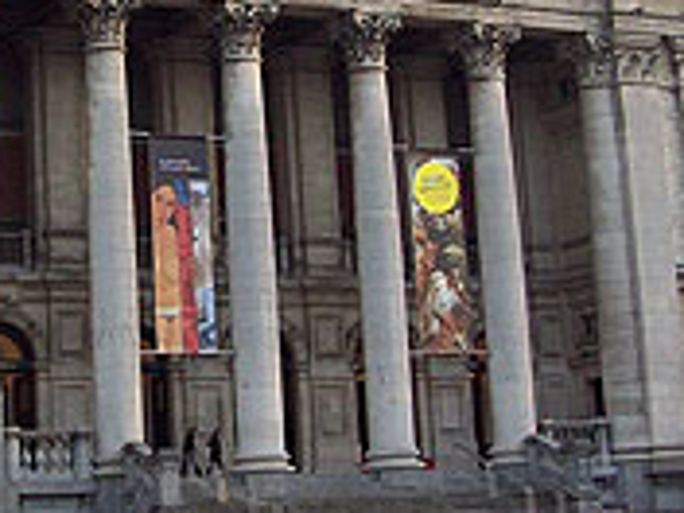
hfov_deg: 20.9
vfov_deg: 15.9
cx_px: 78
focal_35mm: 92
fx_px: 1818
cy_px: 74
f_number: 2.7
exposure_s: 1/128
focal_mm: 6
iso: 88
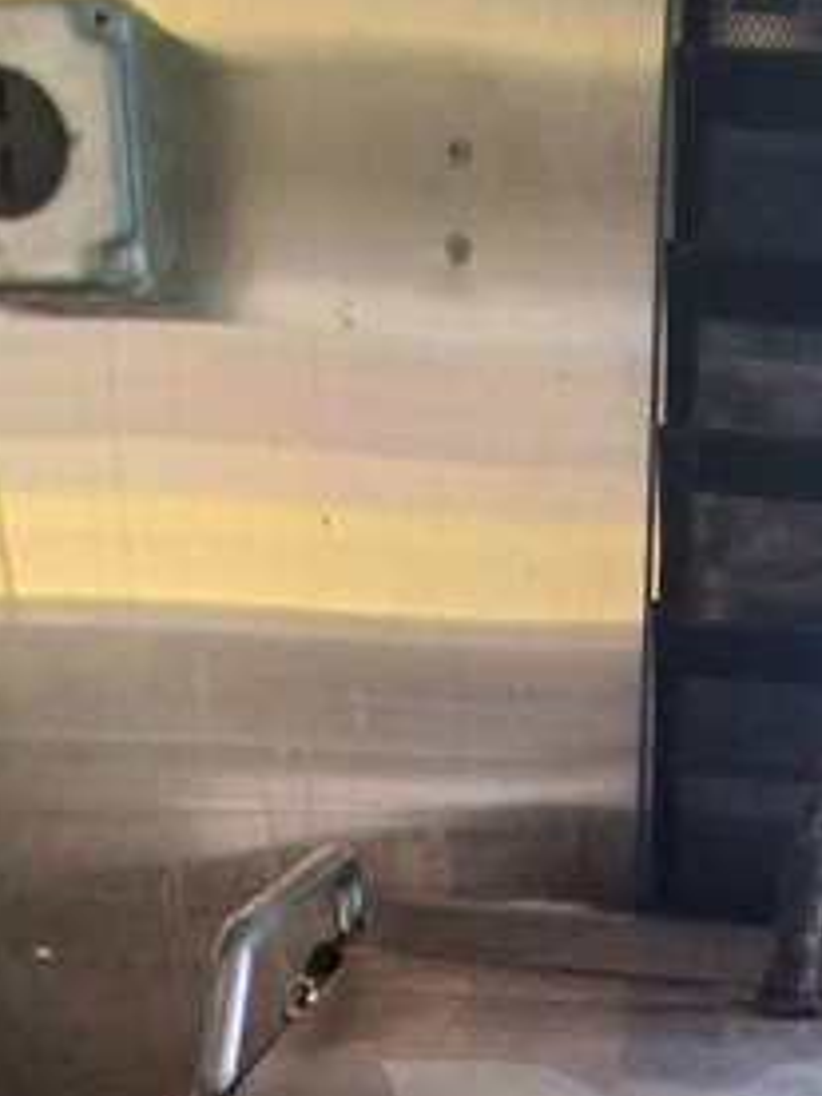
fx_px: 1583
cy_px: 1376
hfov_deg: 28.1
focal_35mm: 50
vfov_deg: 31.0
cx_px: 735
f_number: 2.2
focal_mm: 1.4
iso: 400
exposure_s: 1/24
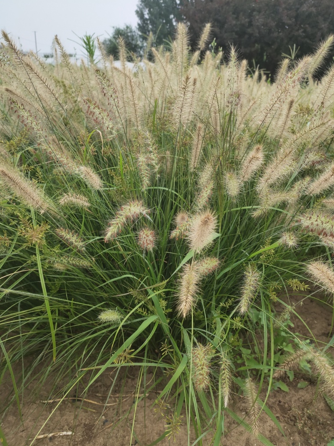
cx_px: 170
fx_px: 309
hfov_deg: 56.8
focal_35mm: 24
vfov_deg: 71.6
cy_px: 222
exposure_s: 1/295
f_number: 1.79
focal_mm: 4.76
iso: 56
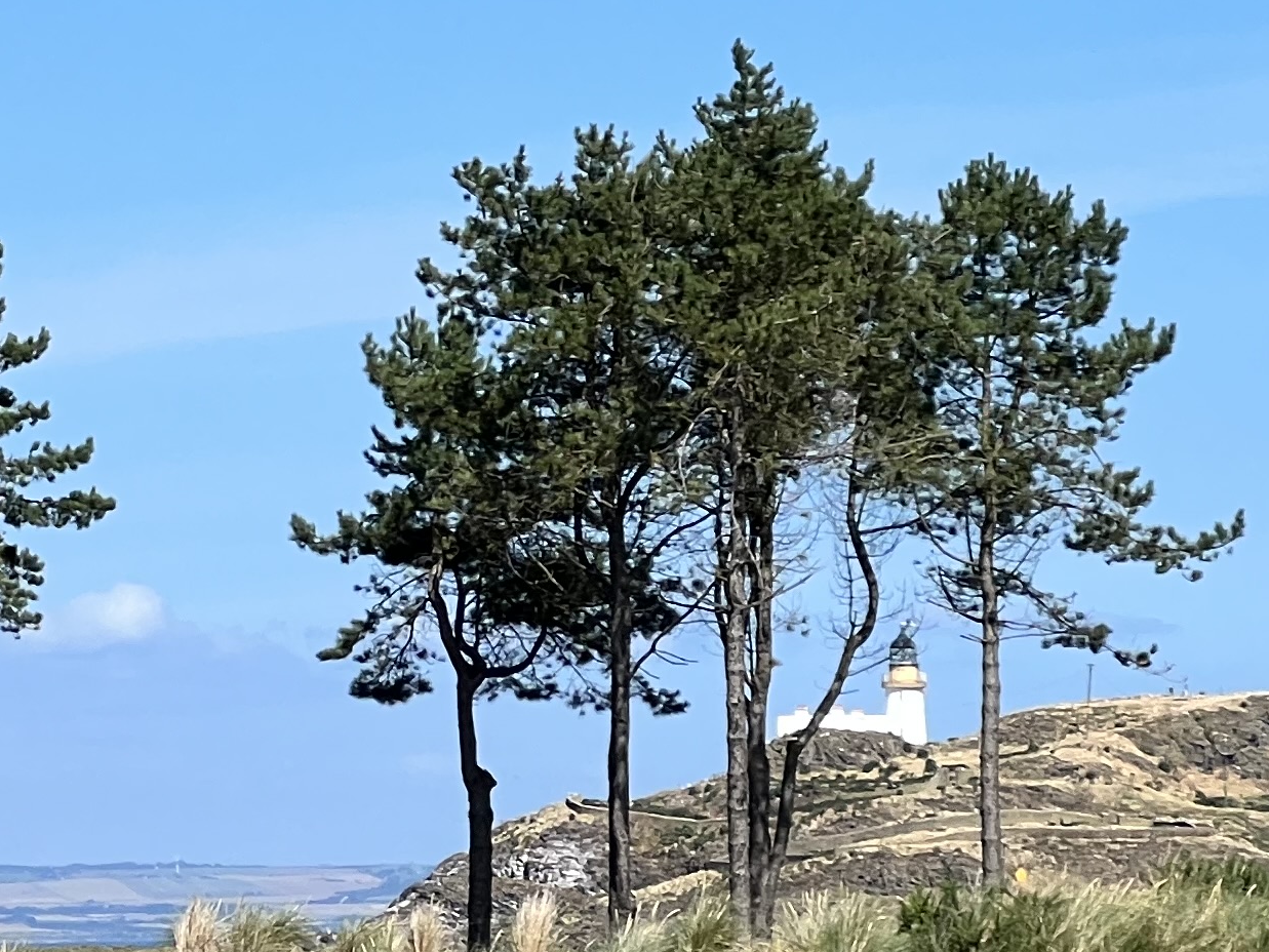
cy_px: 384
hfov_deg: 7.8
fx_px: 9202
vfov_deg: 5.9
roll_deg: +0.6
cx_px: -527
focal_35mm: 251
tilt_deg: +3.9
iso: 32
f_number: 2.8
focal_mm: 9
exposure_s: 1/1167
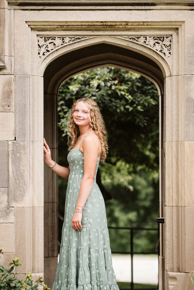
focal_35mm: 150
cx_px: 97
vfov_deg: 13.7
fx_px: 1212
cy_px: 145
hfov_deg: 9.2
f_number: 4
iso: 500
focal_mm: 150
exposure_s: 1/250
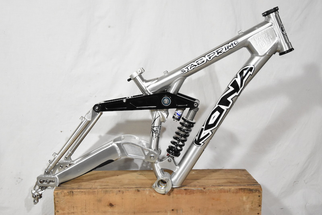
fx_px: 349
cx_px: 161
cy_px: 108
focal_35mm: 39
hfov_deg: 49.5
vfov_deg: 34.2
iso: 3200
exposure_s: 1/60
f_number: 4.2
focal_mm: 26
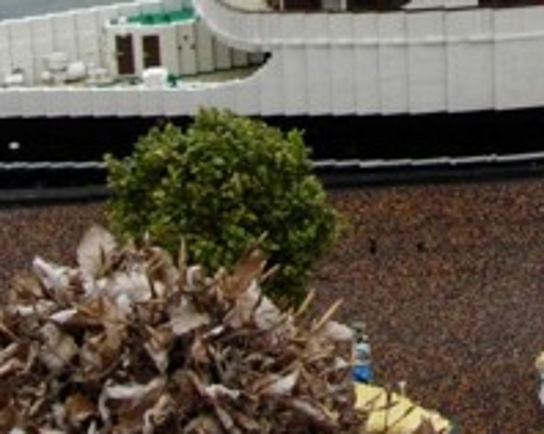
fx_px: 2413
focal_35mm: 150
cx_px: 832
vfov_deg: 10.0
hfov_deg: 12.2
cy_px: -201
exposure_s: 1/703
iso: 64
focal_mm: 7.8
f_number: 2.8
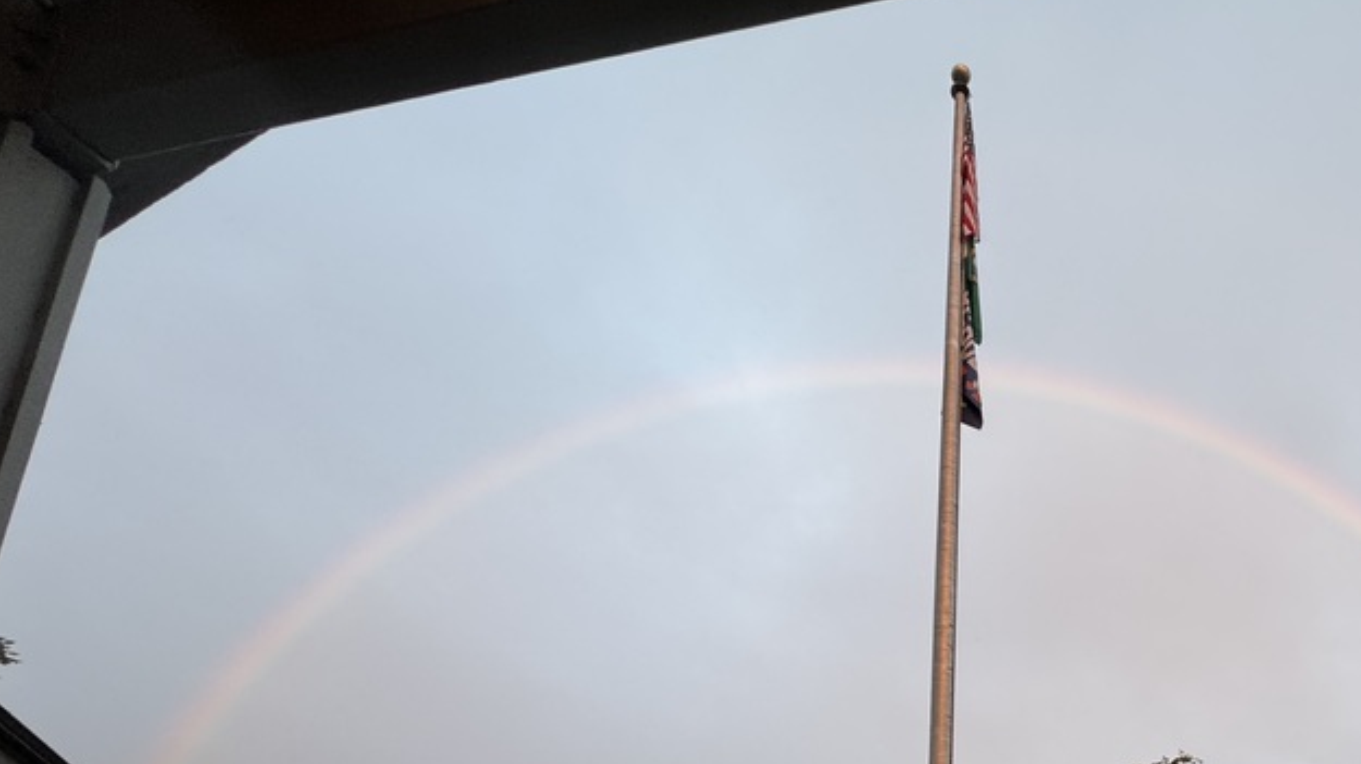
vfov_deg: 39.2
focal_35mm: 25
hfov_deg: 68.5
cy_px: 805
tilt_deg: +13.3
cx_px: 1045
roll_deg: +1.1
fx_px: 902
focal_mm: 2.22
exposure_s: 1/99
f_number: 2.2
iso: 64
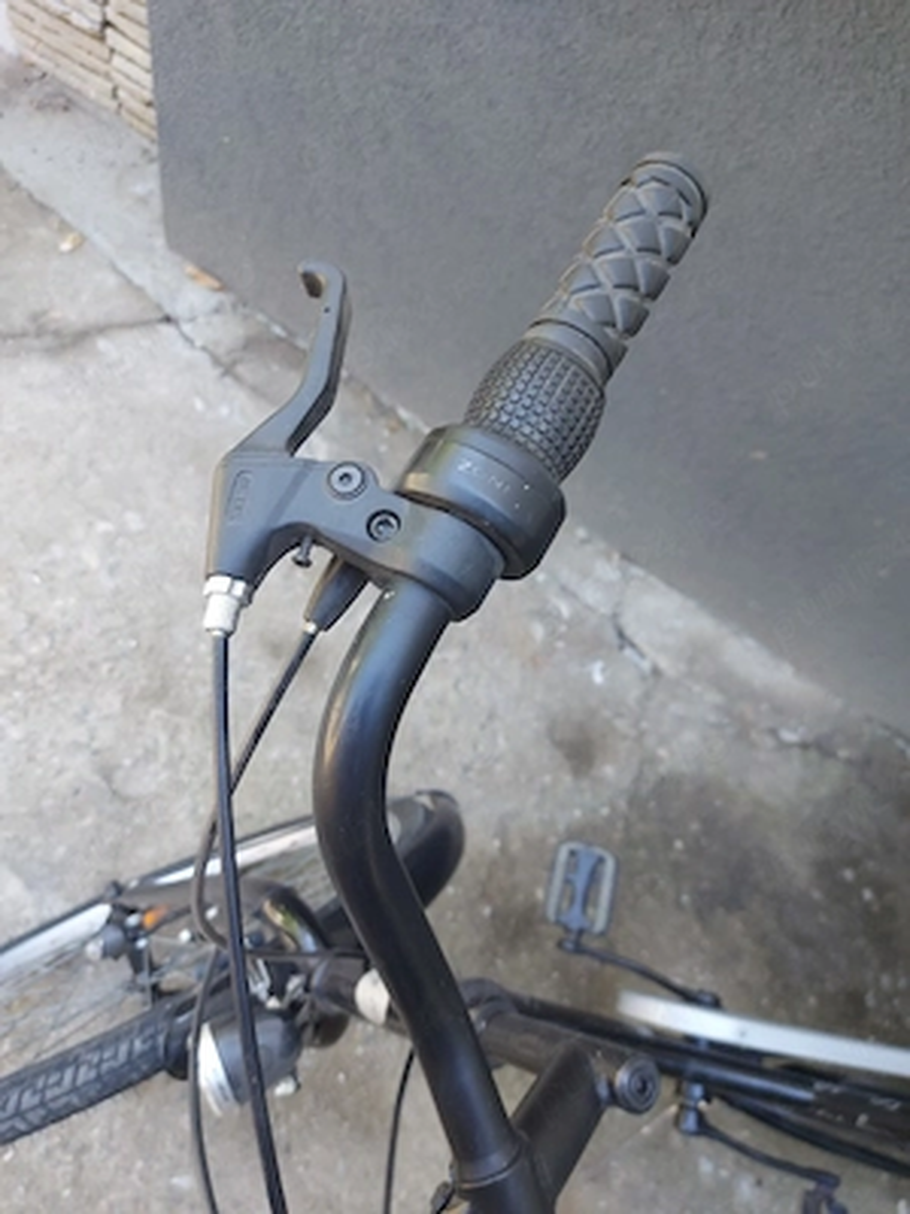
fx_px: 841
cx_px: 455
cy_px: 607
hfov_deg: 56.8
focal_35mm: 24
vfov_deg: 71.6
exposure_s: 1/50
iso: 50
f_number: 1.8
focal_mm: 5.23
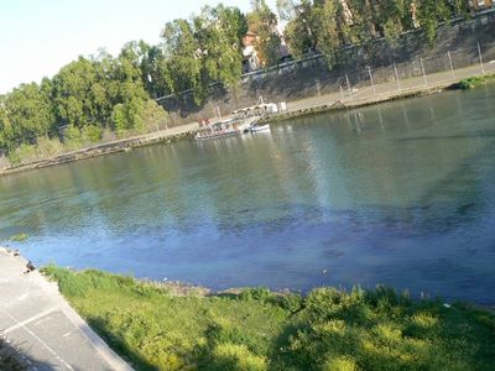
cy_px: 186
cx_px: 248
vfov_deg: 39.7
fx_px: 515
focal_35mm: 36
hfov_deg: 51.4
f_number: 5.6
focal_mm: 6
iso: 80
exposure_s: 1/125
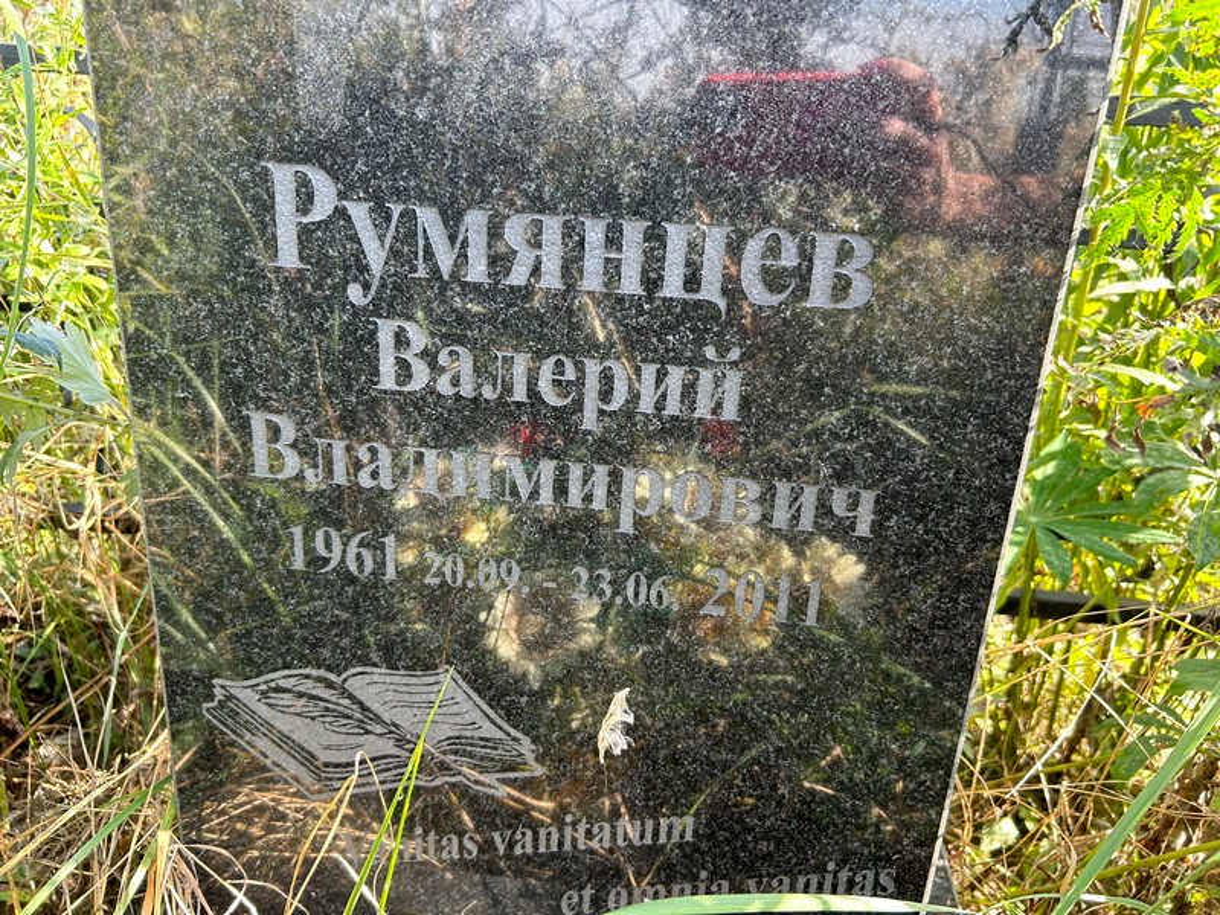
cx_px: 610
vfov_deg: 53.1
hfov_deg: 67.3
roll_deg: -2.9
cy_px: 458
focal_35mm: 26
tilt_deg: -22.0
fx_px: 916
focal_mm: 5.7
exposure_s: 1/121
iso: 50
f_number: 1.5
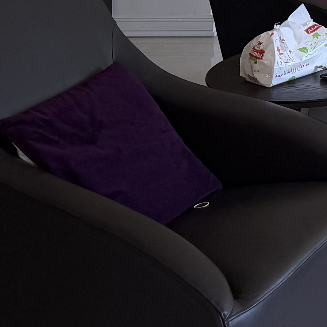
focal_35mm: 107
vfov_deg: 14.2
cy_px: -275
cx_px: 658
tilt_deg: -0.9
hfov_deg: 13.8
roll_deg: -0.2
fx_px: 1144
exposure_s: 1/121
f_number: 1.78
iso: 64
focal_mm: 6.76
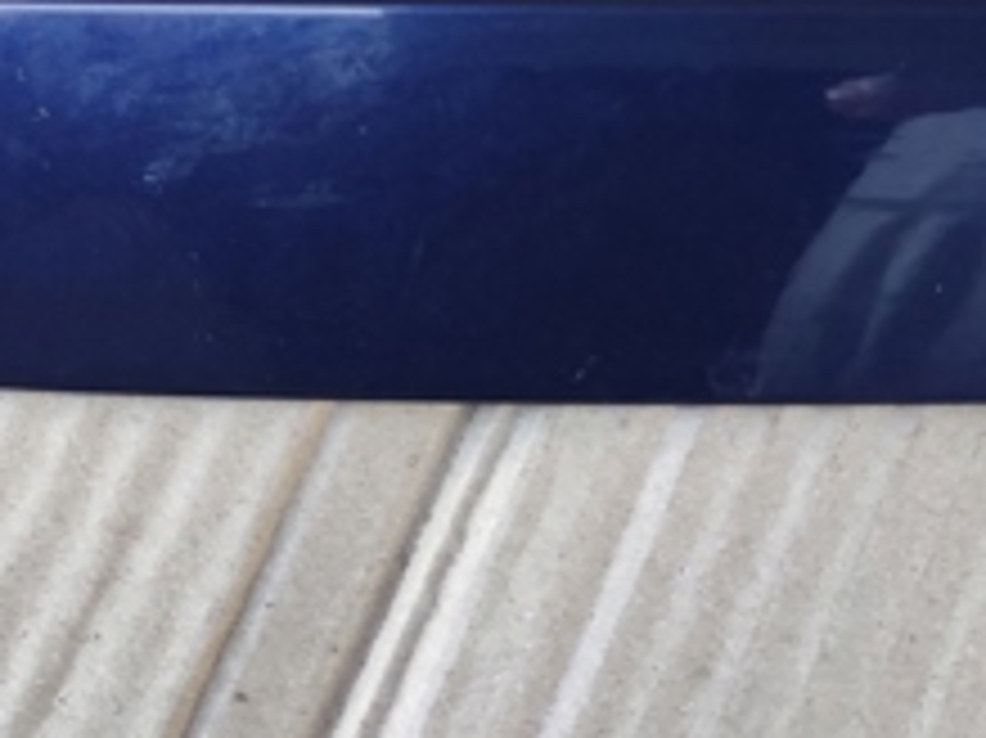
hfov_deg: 26.7
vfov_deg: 18.5
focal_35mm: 73
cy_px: -256
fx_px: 2078
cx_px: 518
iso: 312
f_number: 1.89
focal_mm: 5.43
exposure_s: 1/60
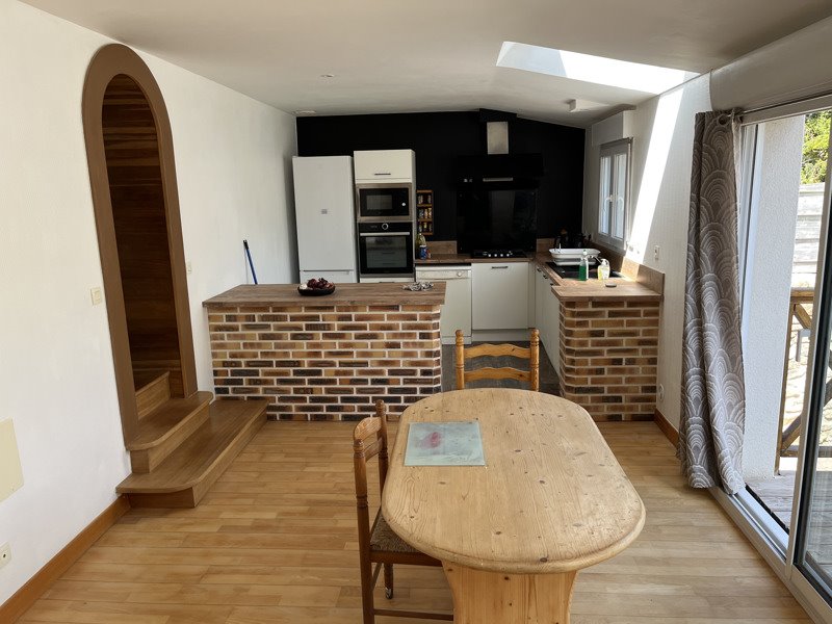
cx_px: 416
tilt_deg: -10.6
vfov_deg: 53.1
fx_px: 625
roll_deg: +1.6
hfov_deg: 67.3
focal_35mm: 26
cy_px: 312
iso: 40
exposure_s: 1/222
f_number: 1.6
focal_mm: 5.1
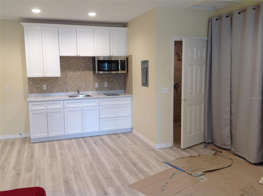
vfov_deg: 40.6
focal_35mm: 35
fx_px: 265
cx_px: 132
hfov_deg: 52.7
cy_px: 98
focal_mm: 4.28
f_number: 2.4
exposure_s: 1/24
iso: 50
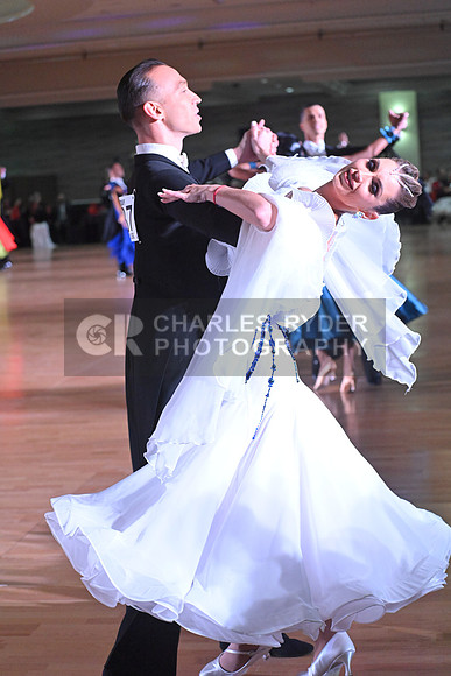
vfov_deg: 28.8
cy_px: 338
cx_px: 226
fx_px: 1315
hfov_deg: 19.5
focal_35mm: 70
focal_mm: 70
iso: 5000
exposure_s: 1/400
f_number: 4
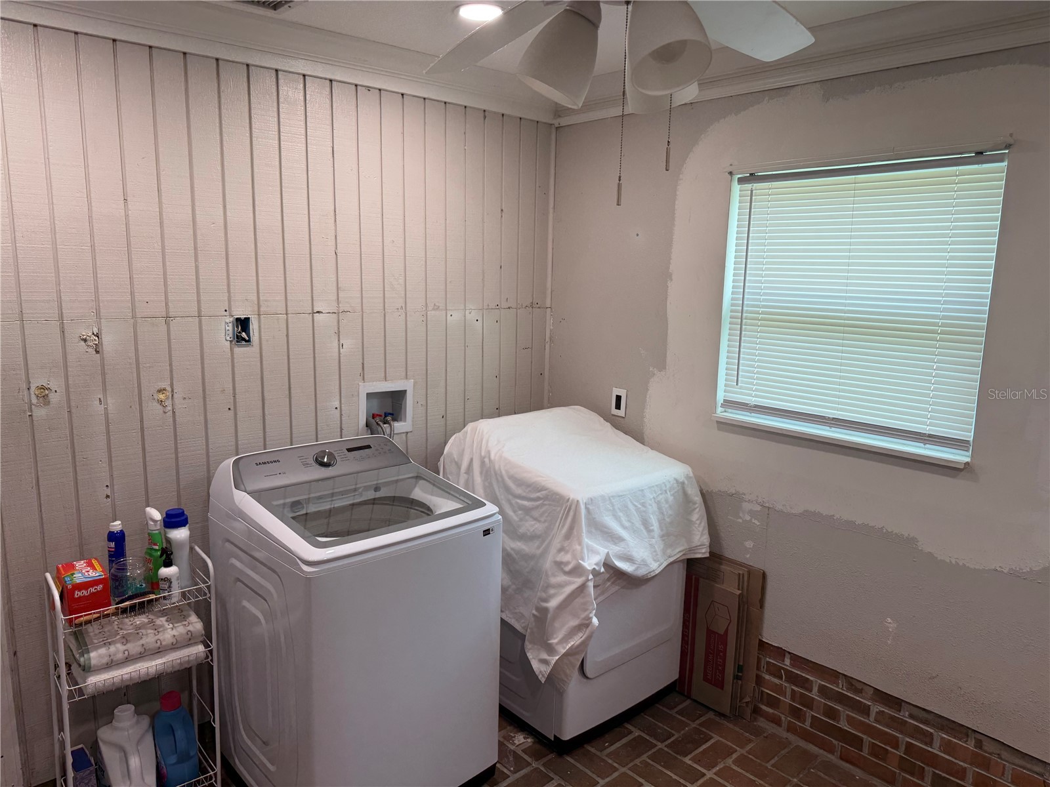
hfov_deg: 71.6
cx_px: 525
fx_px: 728
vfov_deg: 56.8
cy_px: 394
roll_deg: -1.2
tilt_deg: -9.7
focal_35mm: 24
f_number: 1.78
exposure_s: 1/120
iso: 80
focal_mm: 6.76
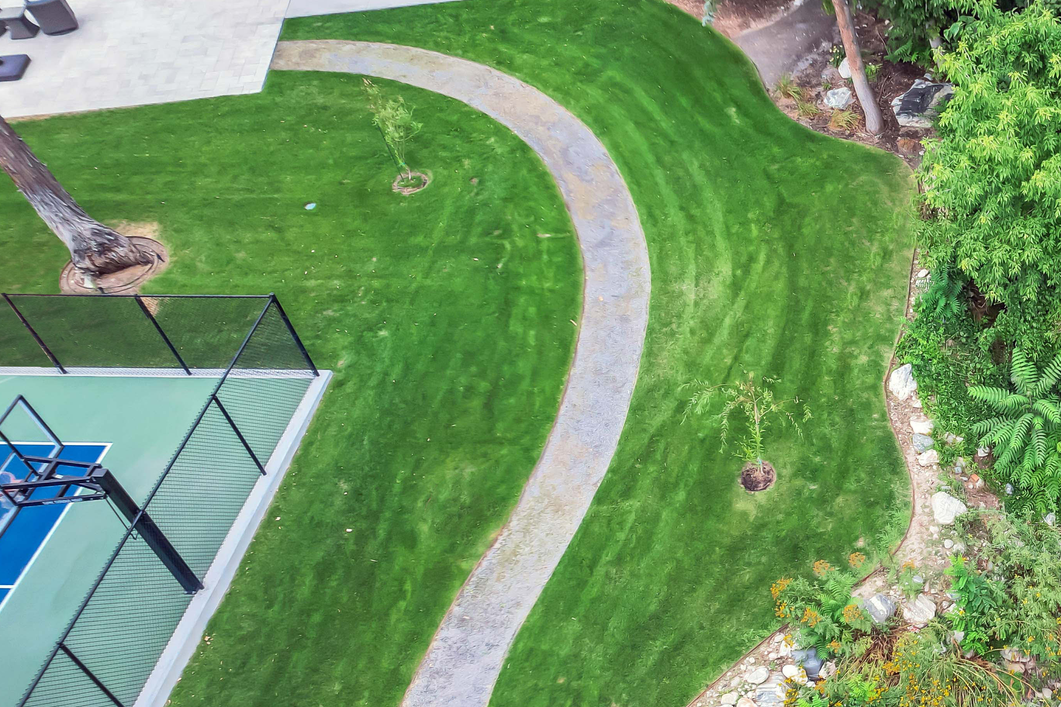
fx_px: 1297
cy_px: 504
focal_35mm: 44
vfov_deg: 30.2
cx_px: 1056
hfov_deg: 39.4
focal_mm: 8.38
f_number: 2.8
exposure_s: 1/80
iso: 130
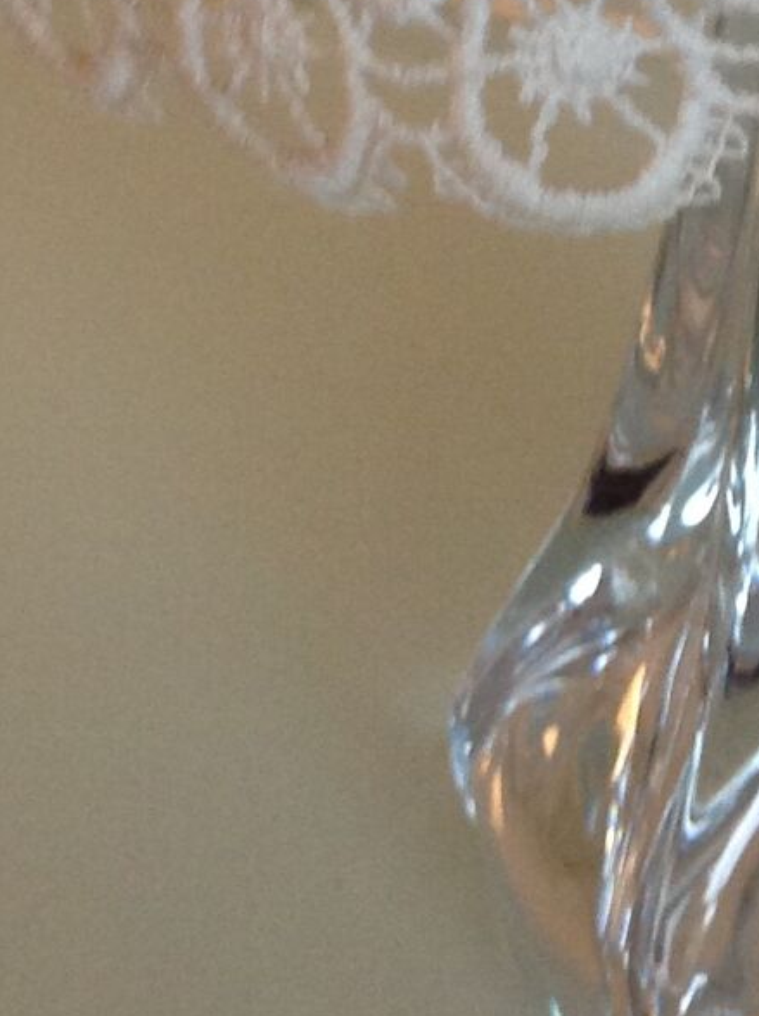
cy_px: -454
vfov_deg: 15.4
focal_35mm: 119
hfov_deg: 12.2
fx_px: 3489
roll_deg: +5.6
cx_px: 790
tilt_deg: -15.9
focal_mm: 4.28
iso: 125
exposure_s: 1/17
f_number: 2.4
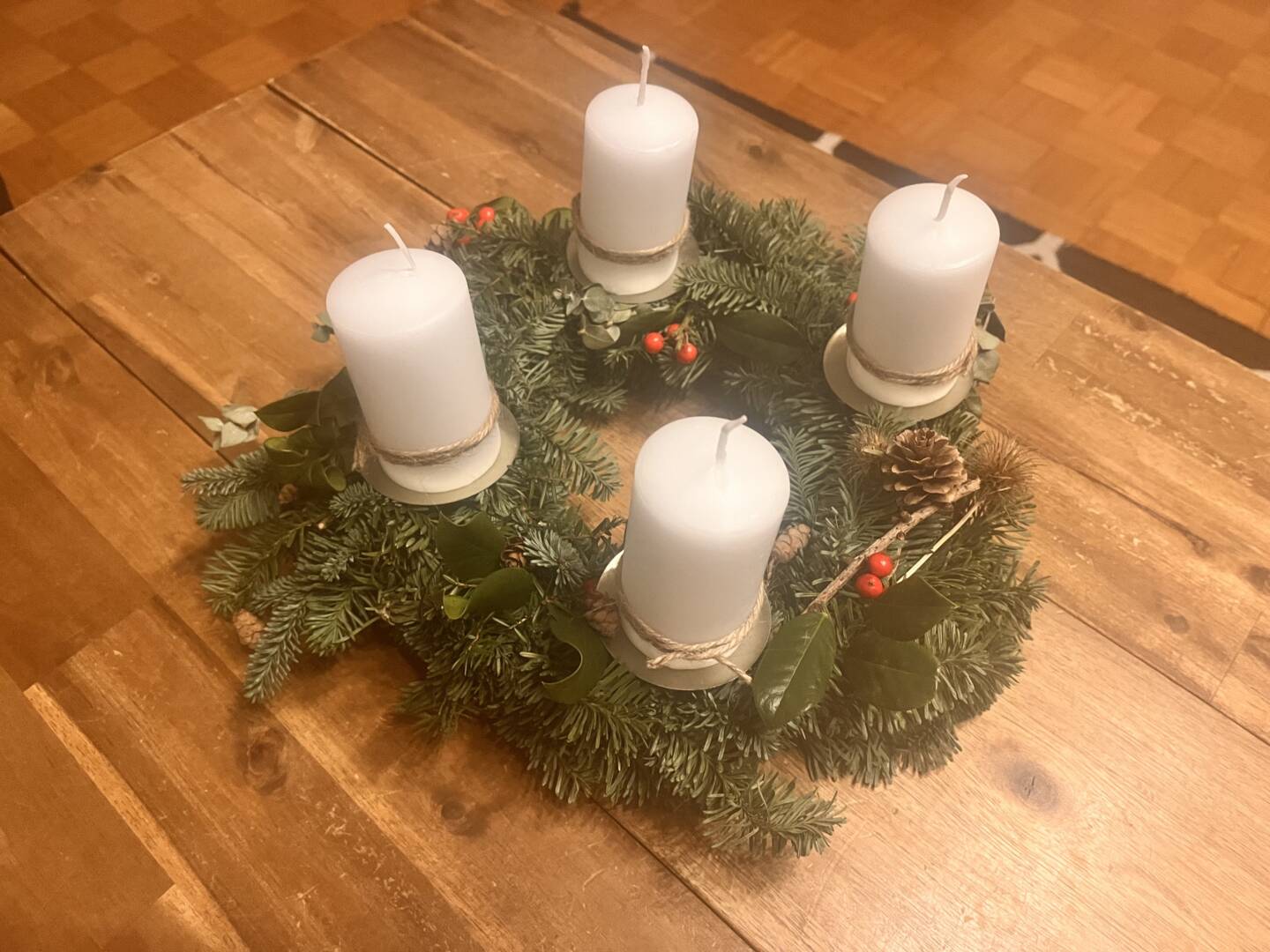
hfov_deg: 67.3
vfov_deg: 53.1
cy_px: 476
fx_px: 954
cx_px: 635
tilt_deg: -54.7
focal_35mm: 26
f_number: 1.6
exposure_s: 1/33
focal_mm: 5.1
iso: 400
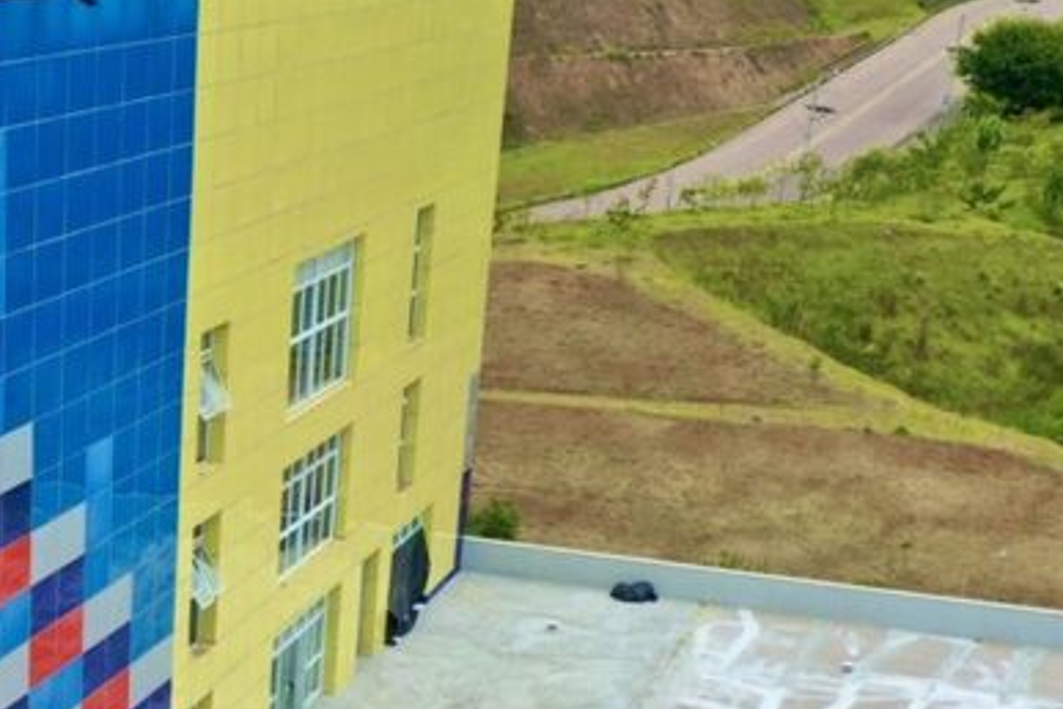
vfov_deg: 17.7
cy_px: 800
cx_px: 16
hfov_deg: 26.0
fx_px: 2185
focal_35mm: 74
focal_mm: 10.26
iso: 100
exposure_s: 1/400
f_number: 5.6
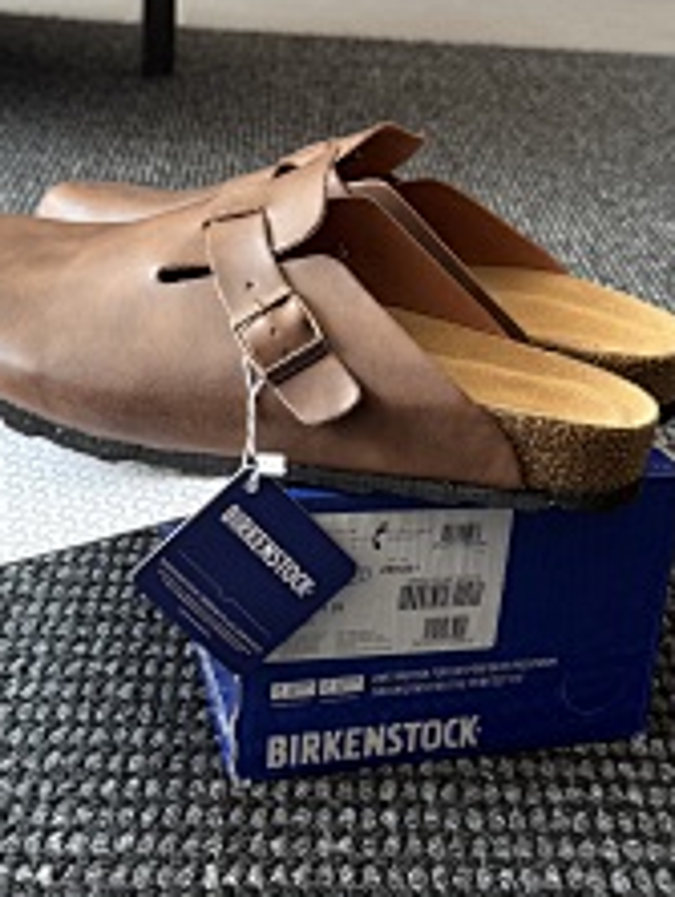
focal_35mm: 54
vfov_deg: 35.4
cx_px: 333
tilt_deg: -23.3
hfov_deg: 27.1
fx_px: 1401
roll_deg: -4.0
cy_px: 352
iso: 160
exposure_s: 1/127
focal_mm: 6.76
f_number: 1.78
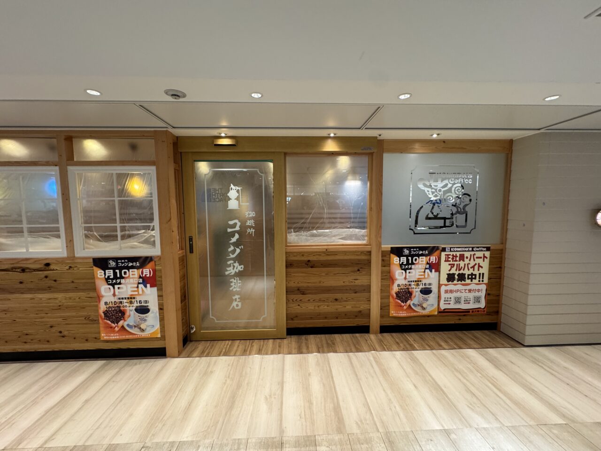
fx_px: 243
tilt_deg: -1.9
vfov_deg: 85.7
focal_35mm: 14
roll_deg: +1.7
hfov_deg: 102.1
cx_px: 300
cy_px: 226
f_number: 2.2
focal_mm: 2.22
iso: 200
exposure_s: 1/100
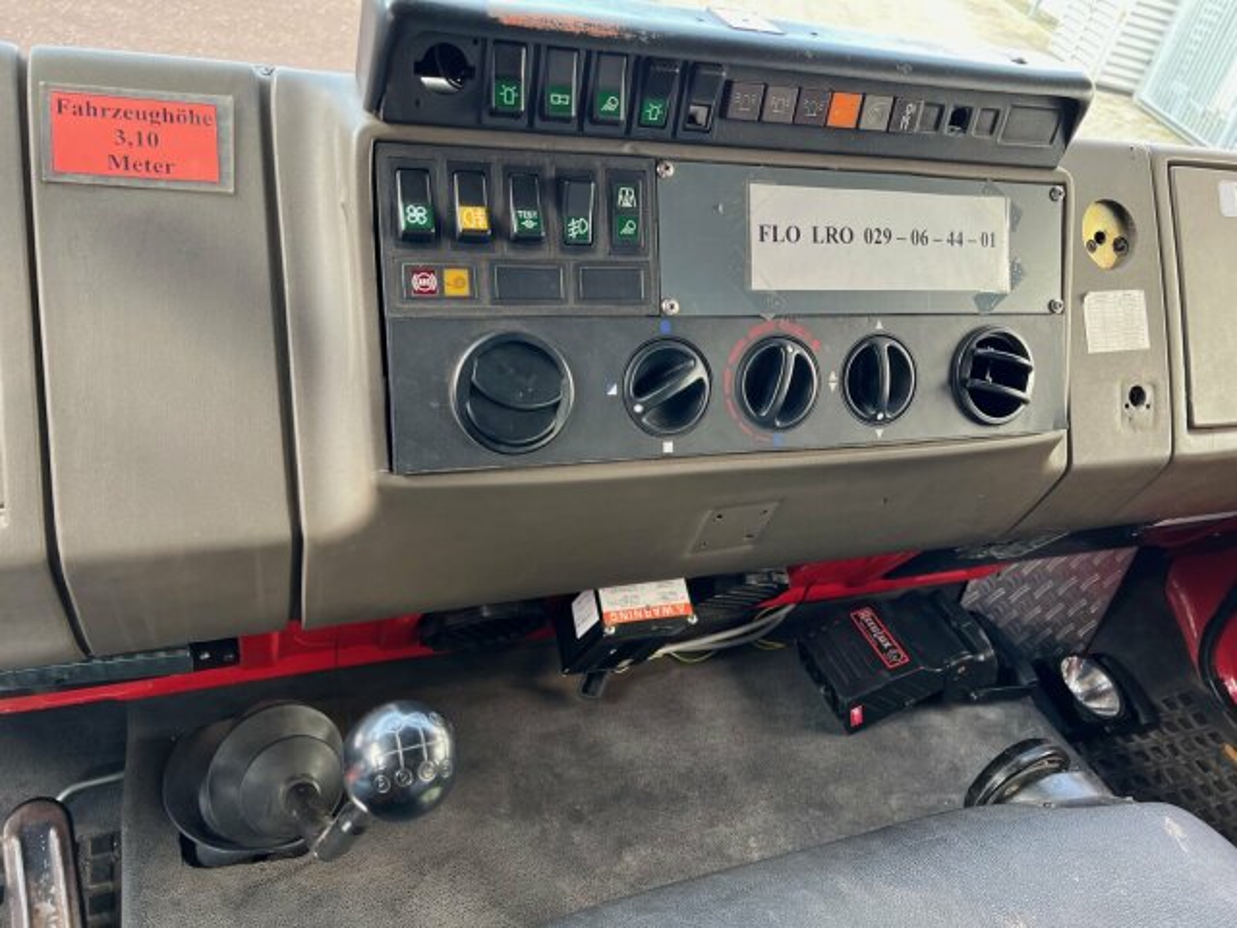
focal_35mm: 26
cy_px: 464
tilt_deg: -34.0
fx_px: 929
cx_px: 618
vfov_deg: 53.1
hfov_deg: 67.3
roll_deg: -13.4
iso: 125
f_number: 1.5
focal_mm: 5.7
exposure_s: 1/117
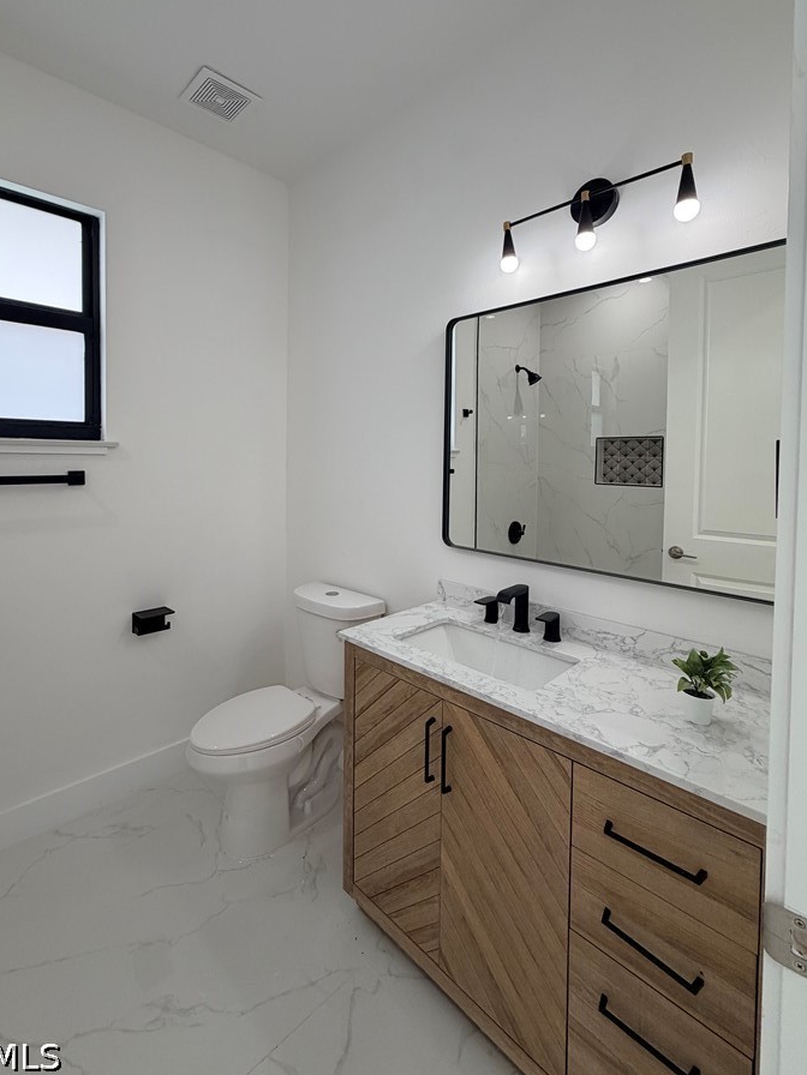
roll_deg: +0.0
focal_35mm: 16
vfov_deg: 94.0
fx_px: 497
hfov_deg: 78.0
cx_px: 371
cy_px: 470
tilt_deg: -0.5
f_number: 2.2
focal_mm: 2.22
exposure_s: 1/120
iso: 125
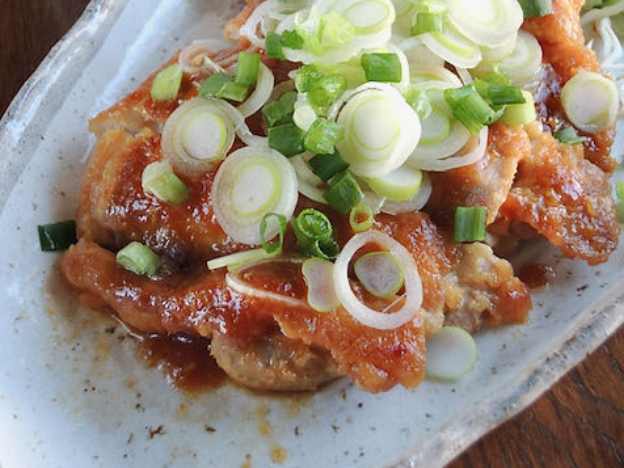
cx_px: 313
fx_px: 1334
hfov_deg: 26.3
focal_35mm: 74
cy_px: 58
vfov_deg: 19.6
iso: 400
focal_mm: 9.9
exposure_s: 1/50
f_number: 4
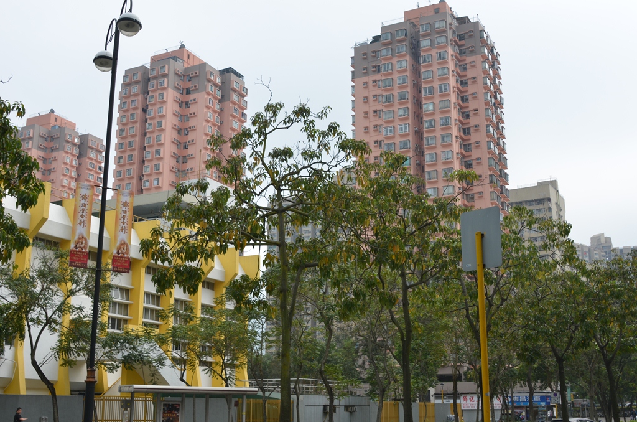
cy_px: 211
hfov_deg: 46.5
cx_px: 318
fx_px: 742
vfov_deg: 31.7
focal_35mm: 42
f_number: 8
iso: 180
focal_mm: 28
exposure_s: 1/250
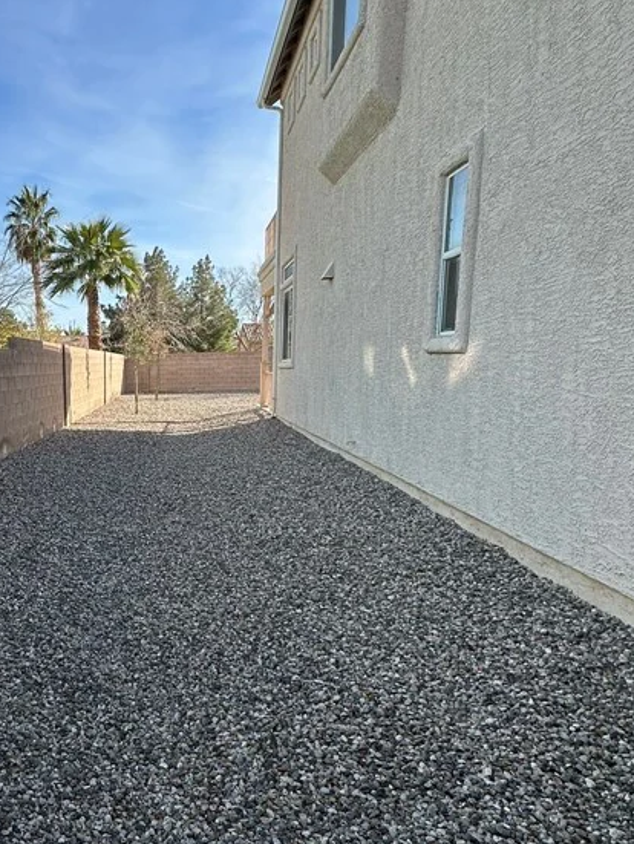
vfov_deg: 66.9
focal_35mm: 26
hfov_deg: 49.2
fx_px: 634
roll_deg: +0.4
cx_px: 103
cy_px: 489
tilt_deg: -10.1
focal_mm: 2.22
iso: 50
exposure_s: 1/875
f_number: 2.2
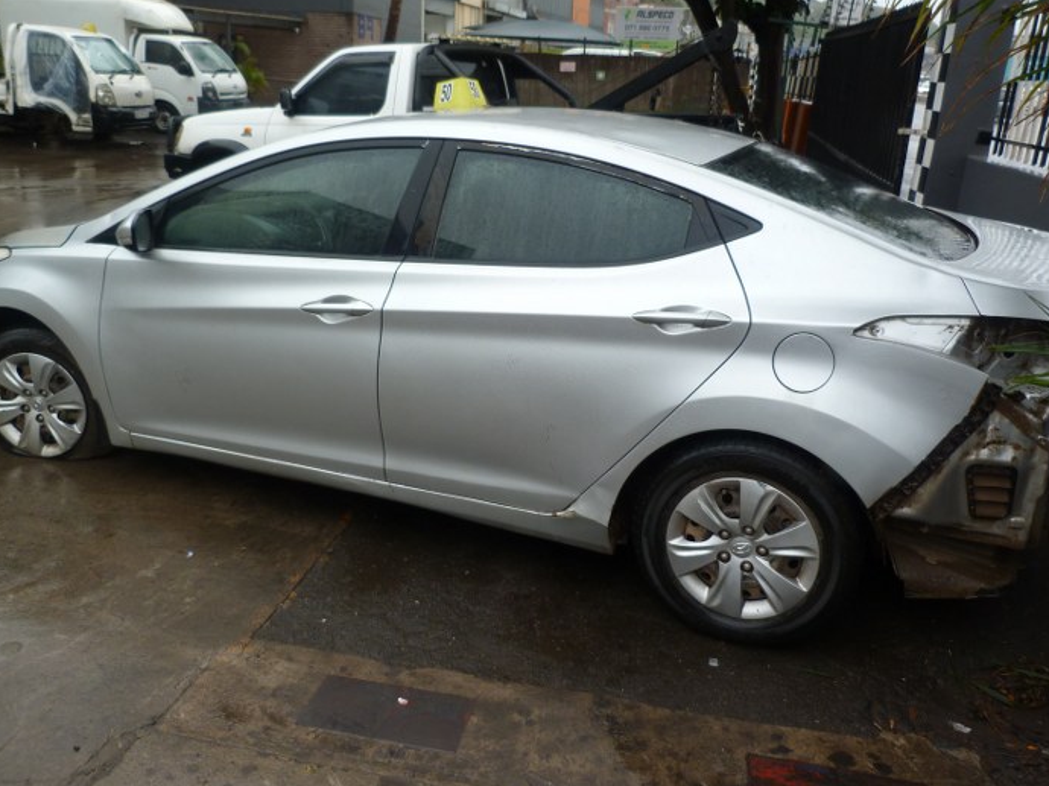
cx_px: 528
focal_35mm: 29
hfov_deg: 61.7
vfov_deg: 48.1
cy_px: 354
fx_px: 879
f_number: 2.8
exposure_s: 1/60
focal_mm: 4.5
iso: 80
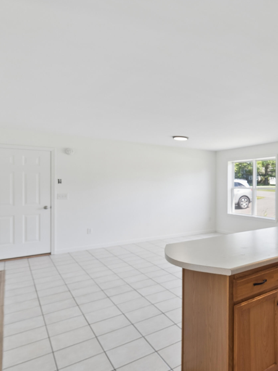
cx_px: 278
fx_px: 268
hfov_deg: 46.0
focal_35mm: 25
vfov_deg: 69.4
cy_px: 190
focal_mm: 16
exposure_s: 1/10
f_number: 8
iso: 320
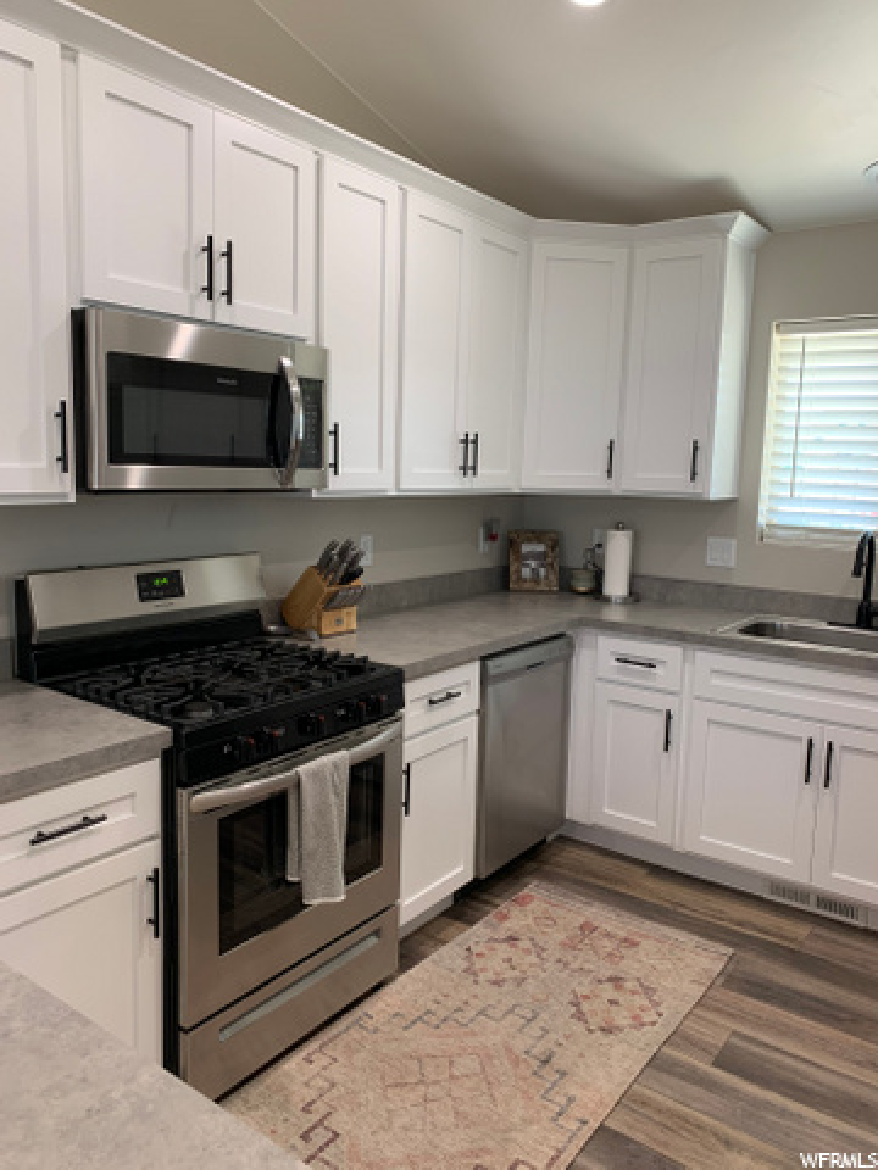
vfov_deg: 67.3
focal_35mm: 26
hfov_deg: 53.1
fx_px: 879
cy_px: 585
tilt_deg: -7.4
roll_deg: -1.0
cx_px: 439
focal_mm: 4.25
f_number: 1.8
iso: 64
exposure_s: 1/60
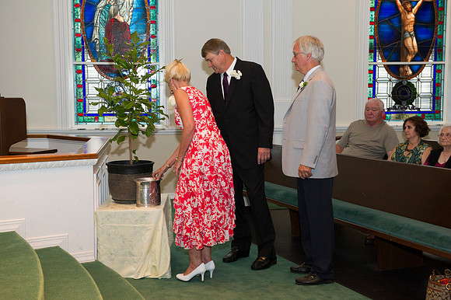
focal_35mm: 55
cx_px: 226
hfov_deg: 36.3
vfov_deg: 24.6
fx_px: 689
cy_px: 150
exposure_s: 1/80
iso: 1250
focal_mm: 55
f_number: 4
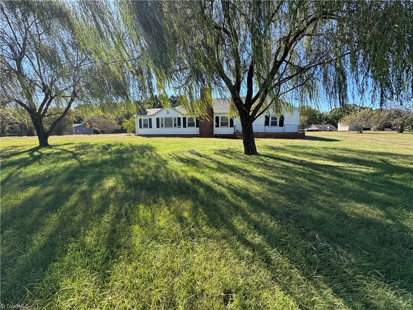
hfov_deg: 102.1
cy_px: 155
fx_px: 167
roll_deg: +0.7
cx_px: 206
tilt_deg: -7.6
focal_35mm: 14
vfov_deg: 85.7
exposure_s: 1/492
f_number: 2.2
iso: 40
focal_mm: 2.22
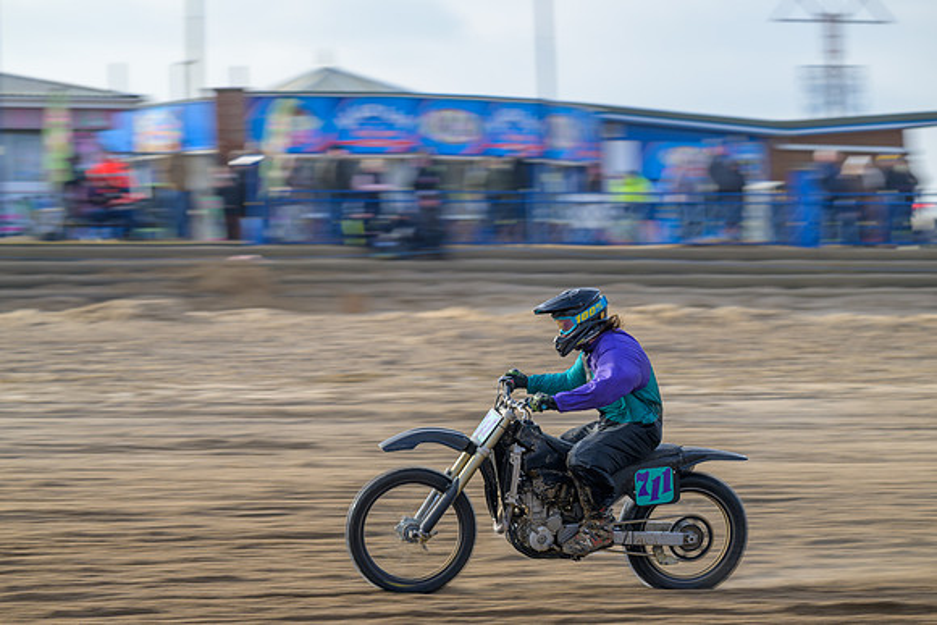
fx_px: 5575
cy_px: 312
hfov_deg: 9.6
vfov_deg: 6.4
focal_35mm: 214
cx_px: 468
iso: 100
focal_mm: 210
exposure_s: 1/160
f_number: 8
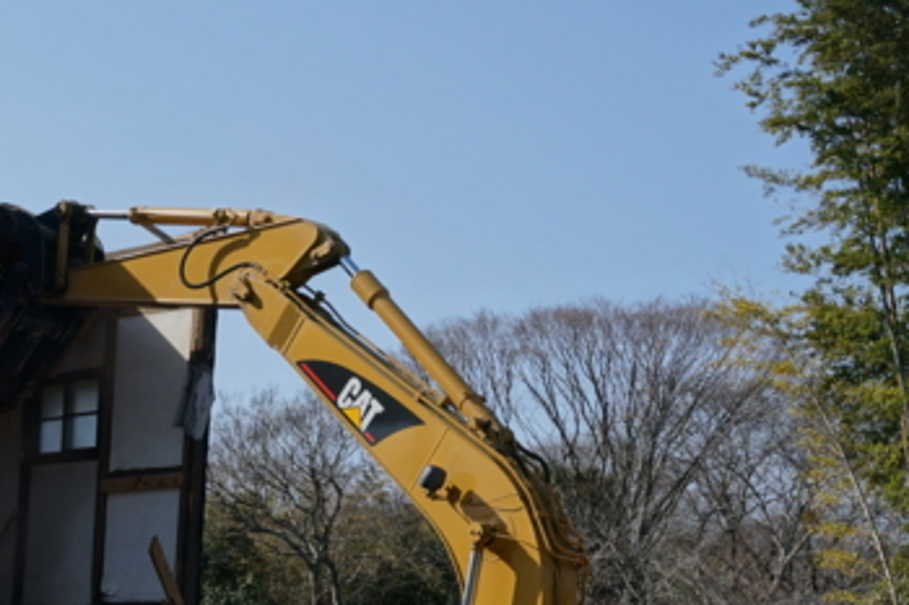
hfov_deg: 20.7
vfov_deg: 14.2
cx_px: 65
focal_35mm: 96
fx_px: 2423
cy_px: 493
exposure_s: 1/320
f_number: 7.1
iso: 100
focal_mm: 28
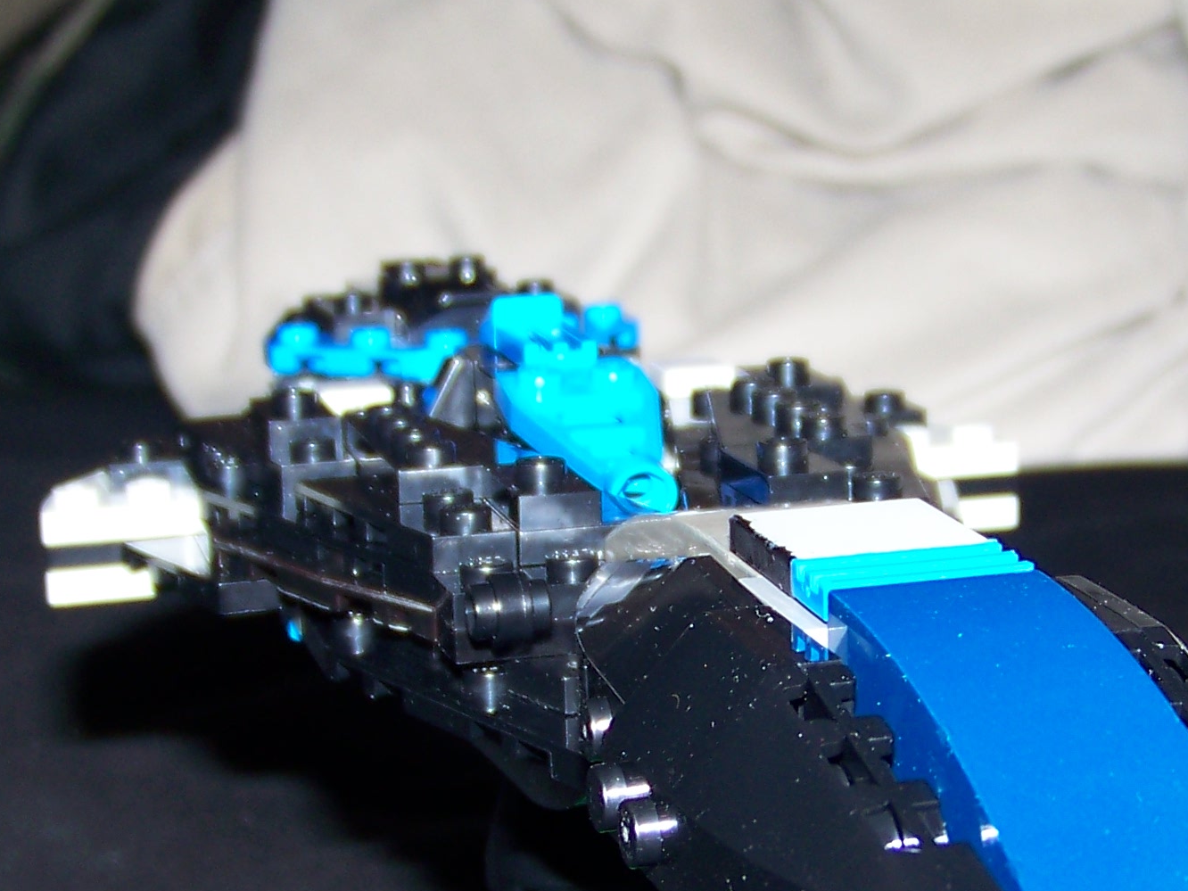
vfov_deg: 17.7
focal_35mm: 83
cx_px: 650
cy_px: 605
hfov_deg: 23.5
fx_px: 2849
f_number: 2.8
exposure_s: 1/30
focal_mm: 5.85
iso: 64
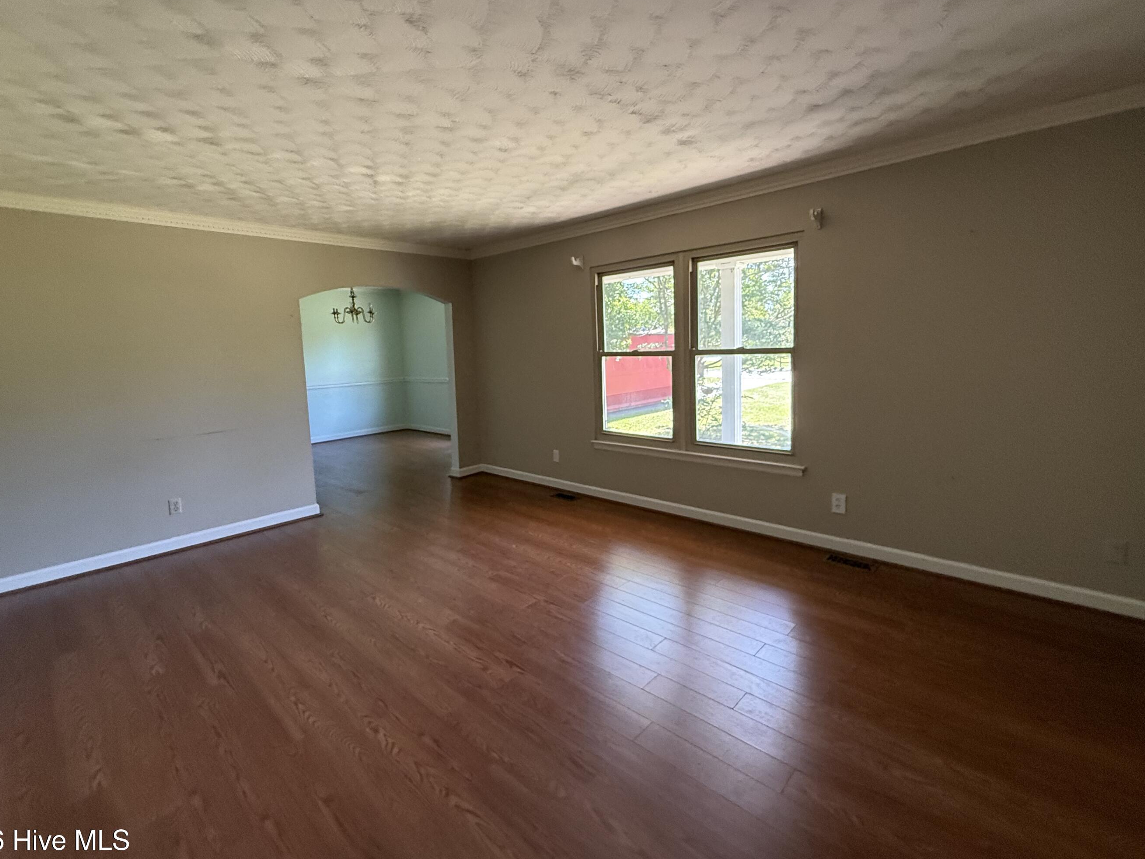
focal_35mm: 16
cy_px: 394
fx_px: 529
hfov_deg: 94.5
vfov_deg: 78.0
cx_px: 575
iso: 320
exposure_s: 1/99
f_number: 2.2
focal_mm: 2.22
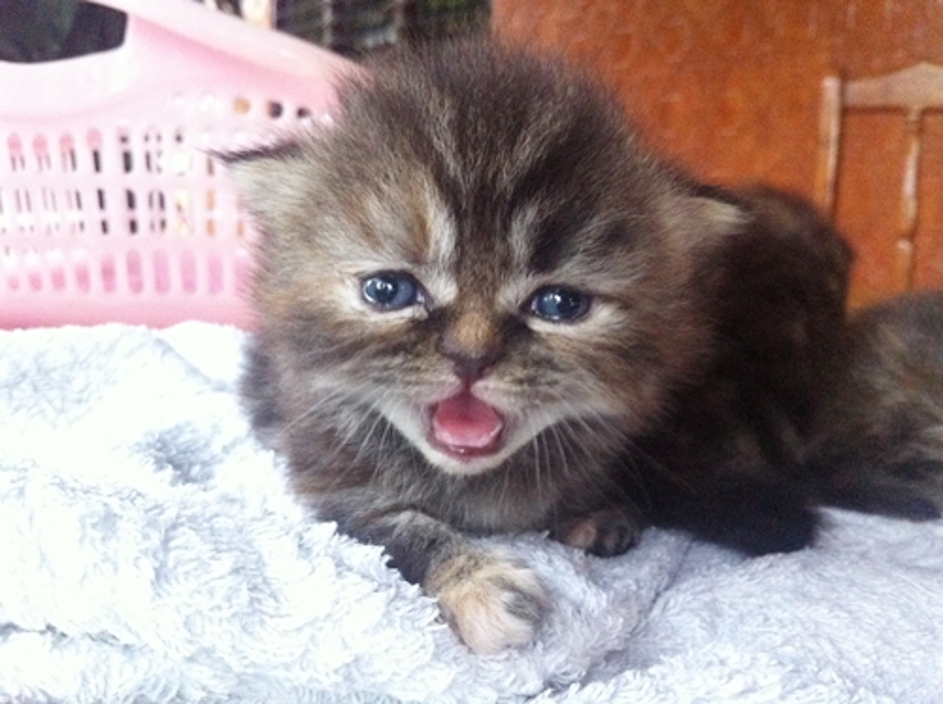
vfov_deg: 40.6
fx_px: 952
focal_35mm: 35
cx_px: 472
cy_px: 352
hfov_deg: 52.7
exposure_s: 1/17
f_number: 2.8
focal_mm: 3.85
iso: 640
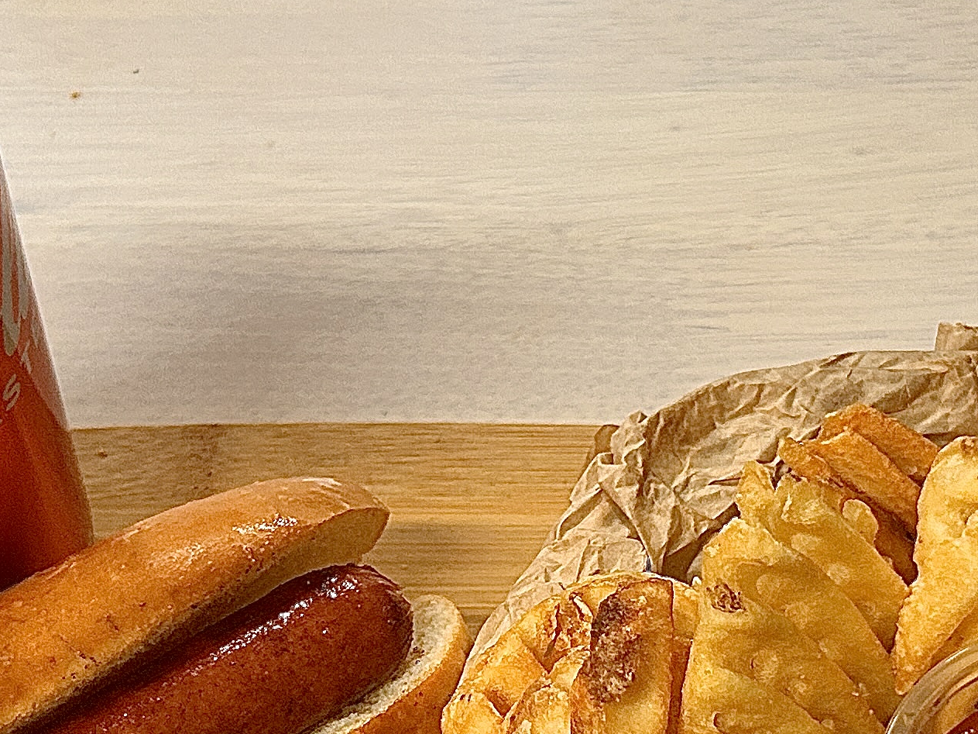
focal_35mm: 83
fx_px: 2345
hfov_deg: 23.5
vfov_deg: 17.6
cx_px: 618
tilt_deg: -57.3
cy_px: 634
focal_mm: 5.7
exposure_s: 1/60
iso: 160
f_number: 1.5
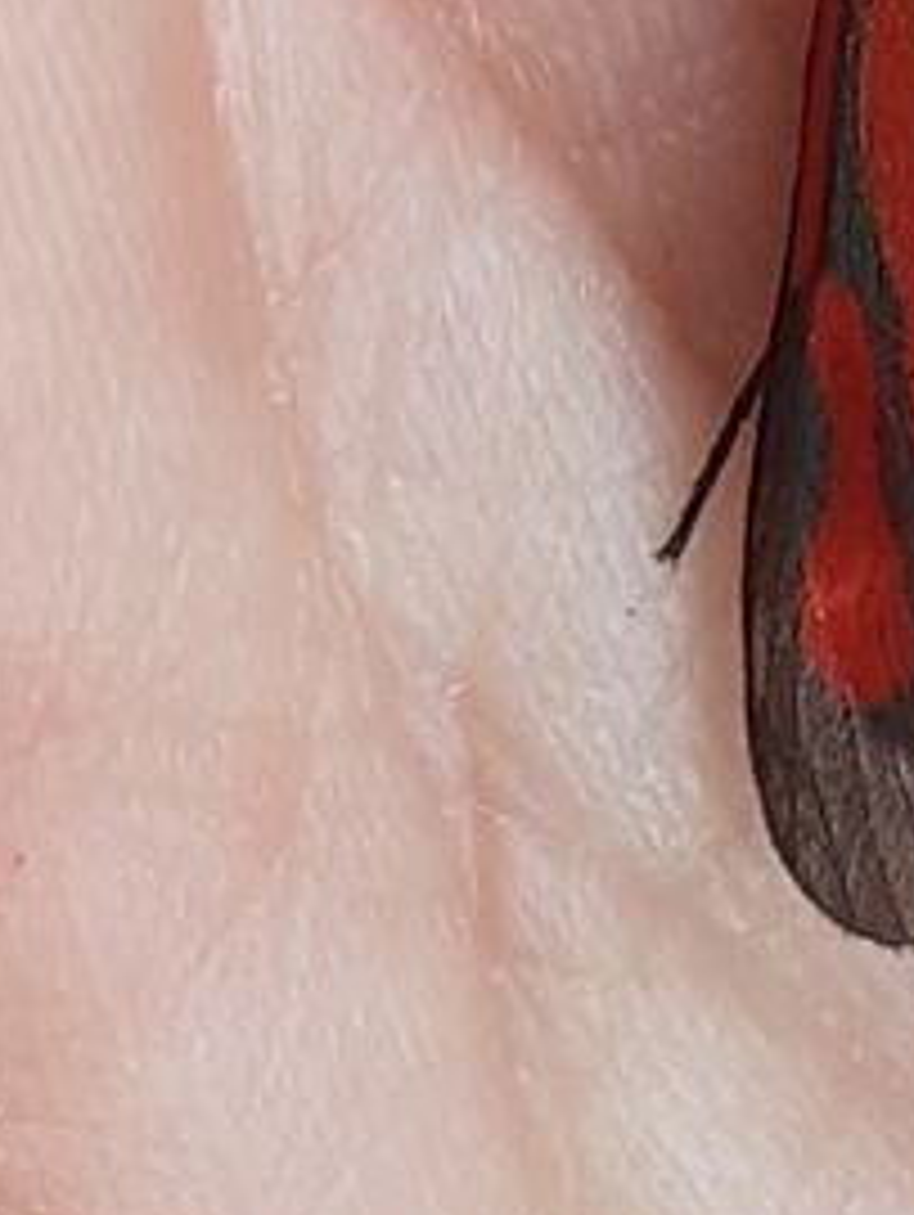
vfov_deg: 28.3
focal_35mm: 64
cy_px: -18
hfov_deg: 21.9
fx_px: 2250
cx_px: 982
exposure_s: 1/169
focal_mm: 3.6
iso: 40
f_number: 1.9
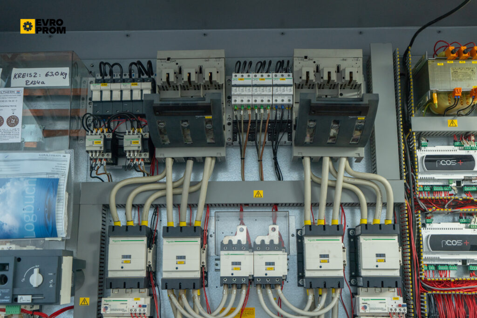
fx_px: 583
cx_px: 238
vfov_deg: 30.5
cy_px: 159
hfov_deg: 44.5
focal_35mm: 44
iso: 400
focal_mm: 44
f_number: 5
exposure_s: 1/125
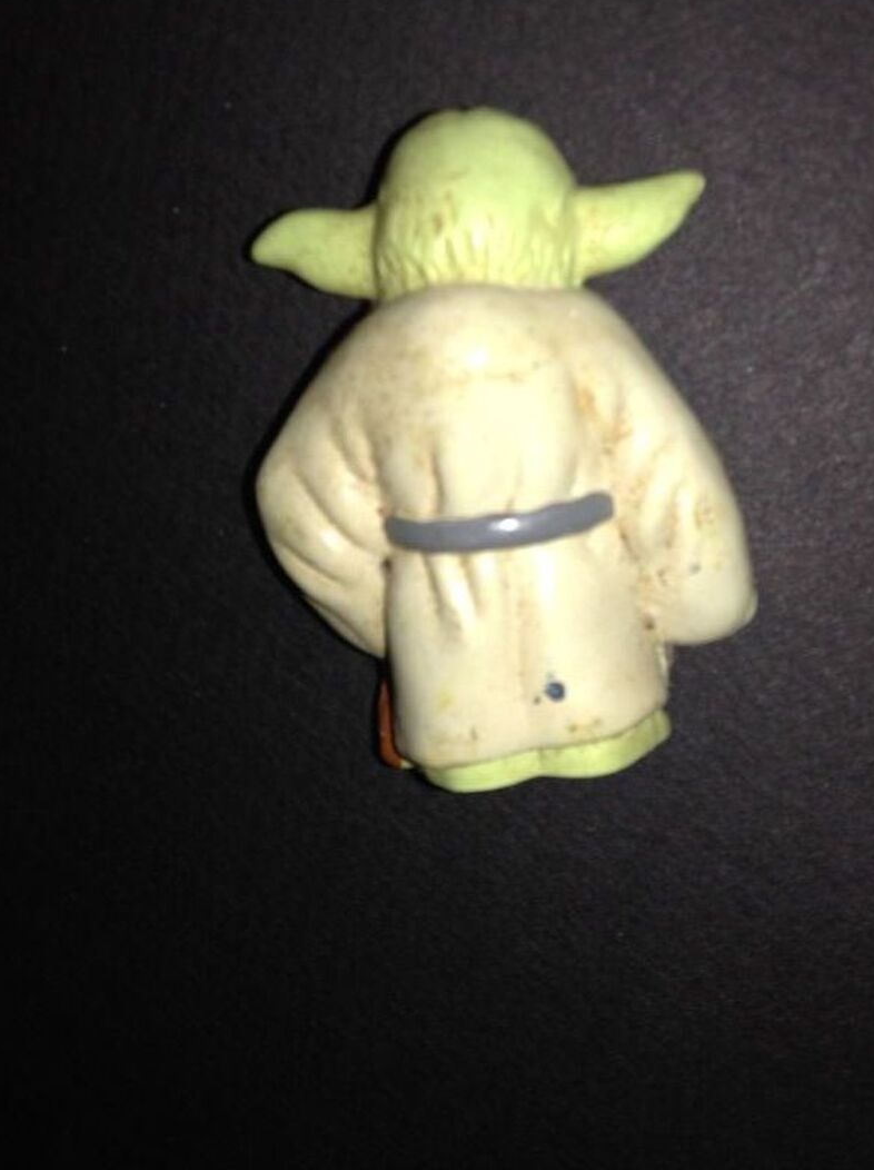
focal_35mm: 42
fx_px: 1417
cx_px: 498
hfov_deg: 34.2
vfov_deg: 44.6
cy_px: 473
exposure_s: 1/150
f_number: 2.4
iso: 25
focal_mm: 3.3
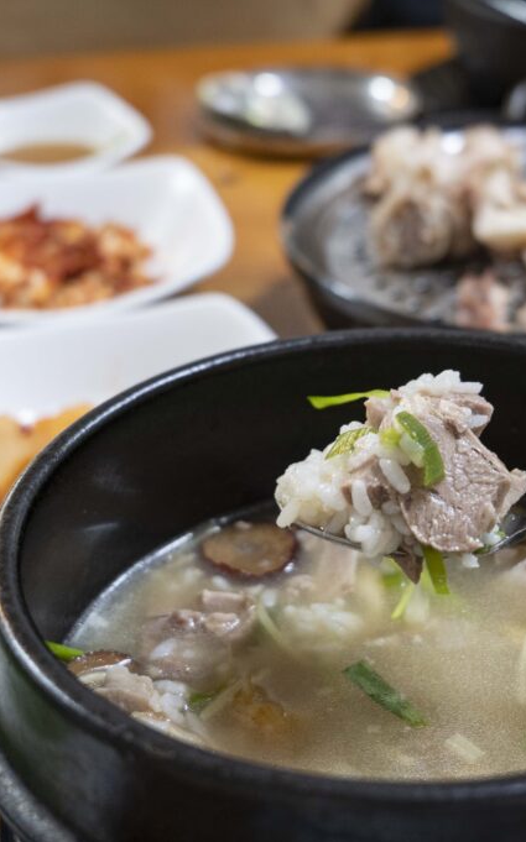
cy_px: 421
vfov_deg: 29.8
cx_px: 371
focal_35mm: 69
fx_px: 1584
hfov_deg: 18.8
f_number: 5.6
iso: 2000
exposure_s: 1/60
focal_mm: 45
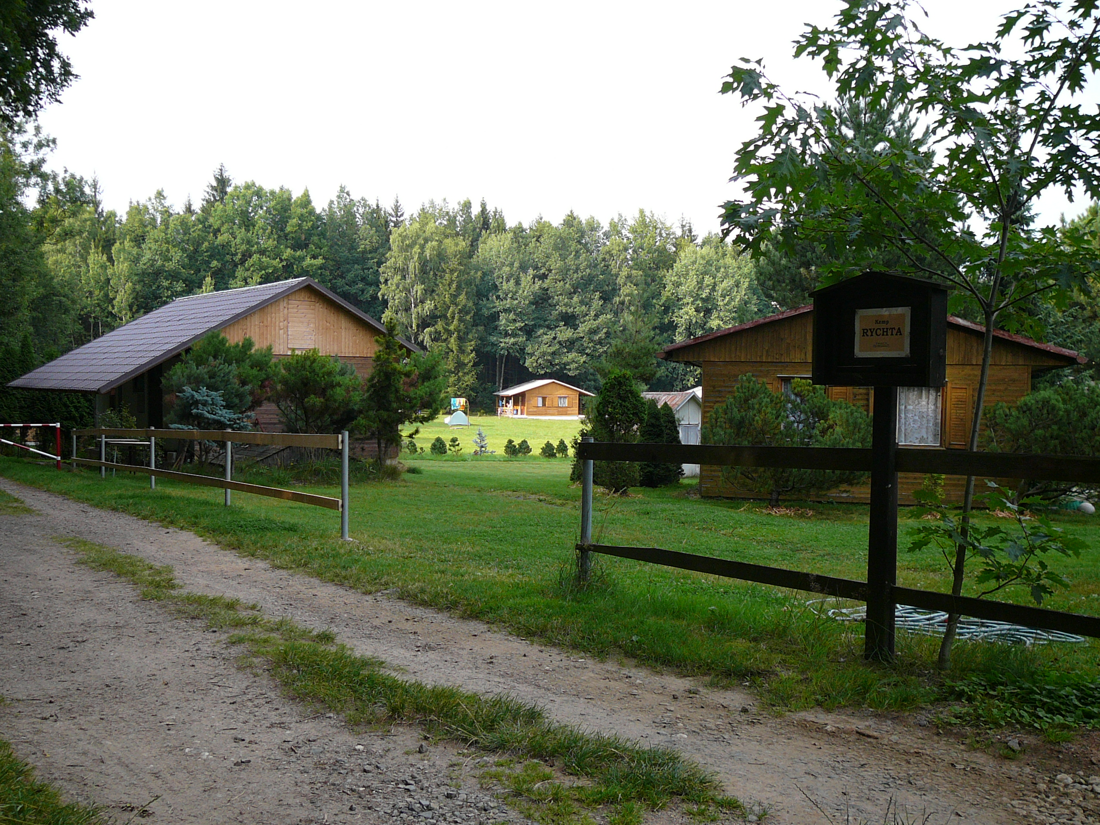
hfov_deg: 52.6
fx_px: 1112
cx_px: 550
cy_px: 412
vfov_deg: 40.7
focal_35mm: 35
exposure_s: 1/250
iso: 80
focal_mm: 5.2
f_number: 2.8
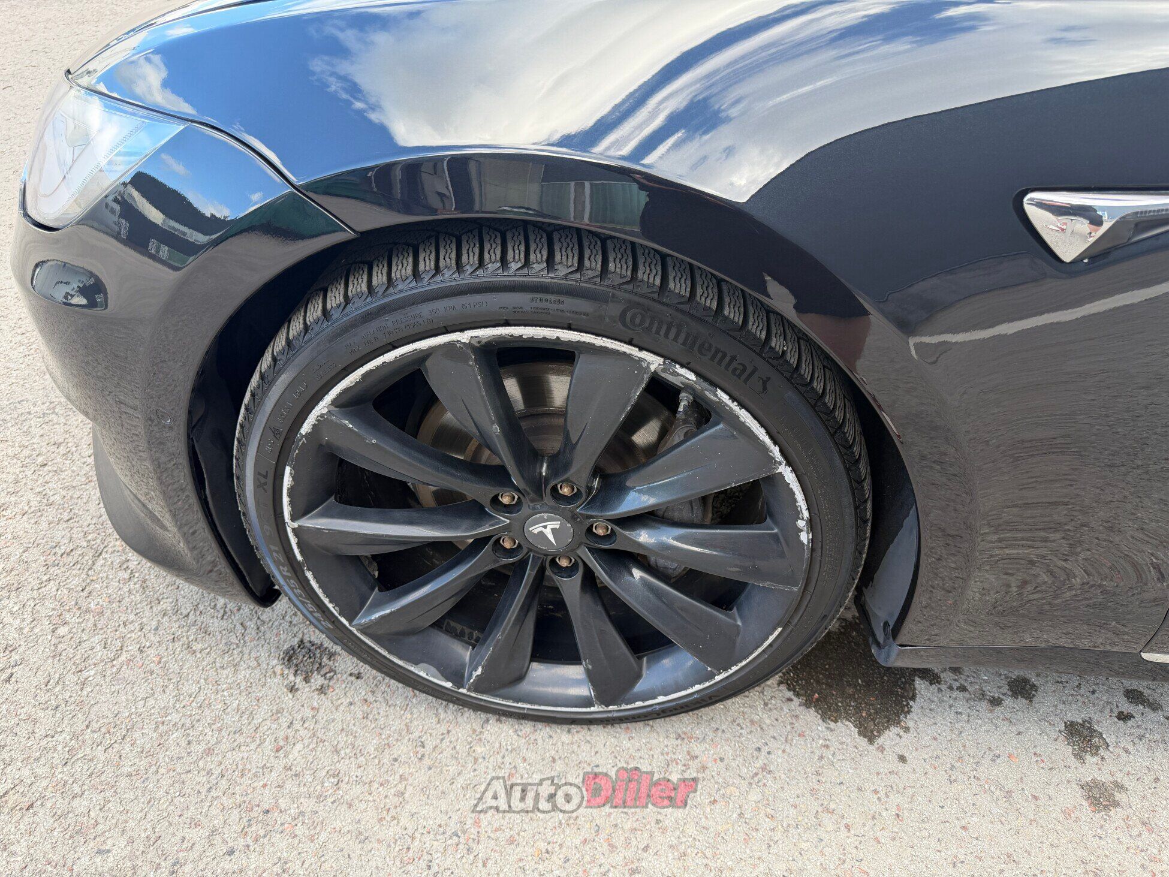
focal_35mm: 24
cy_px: 438
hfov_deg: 71.6
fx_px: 811
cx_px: 584
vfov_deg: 56.8
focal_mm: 6.76
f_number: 1.78
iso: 80
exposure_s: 1/269
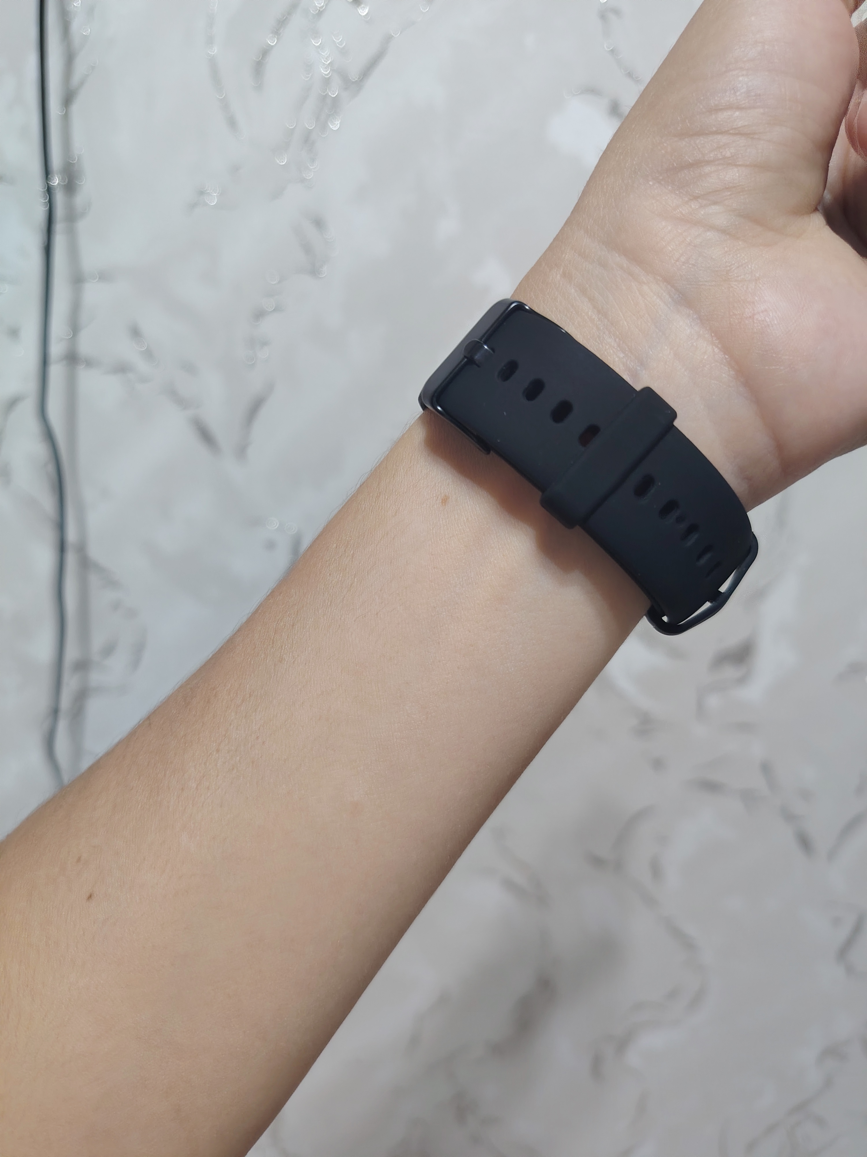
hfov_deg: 56.8
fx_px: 801
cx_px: 434
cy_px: 578
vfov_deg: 71.6
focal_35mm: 24
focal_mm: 5.25
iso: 2275
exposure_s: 1/100
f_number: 1.75
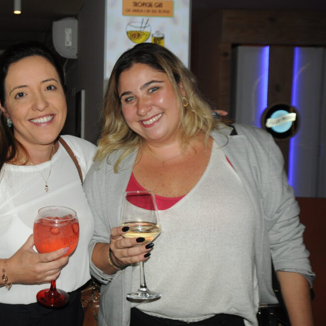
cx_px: 80
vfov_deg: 39.2
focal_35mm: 43
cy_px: 161
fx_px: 458
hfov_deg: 38.1
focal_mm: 22
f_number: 4
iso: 800
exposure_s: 1/60
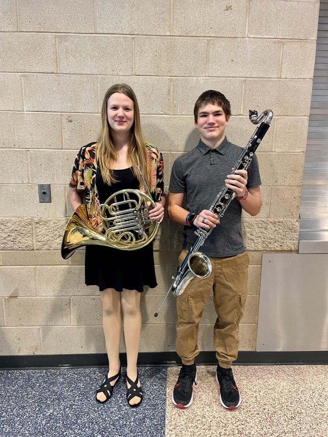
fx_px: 328
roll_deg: -0.7
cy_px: 218
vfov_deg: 67.3
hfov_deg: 53.1
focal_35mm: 26
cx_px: 164
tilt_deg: -11.5
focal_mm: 4.2
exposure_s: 1/60
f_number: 1.6
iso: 250
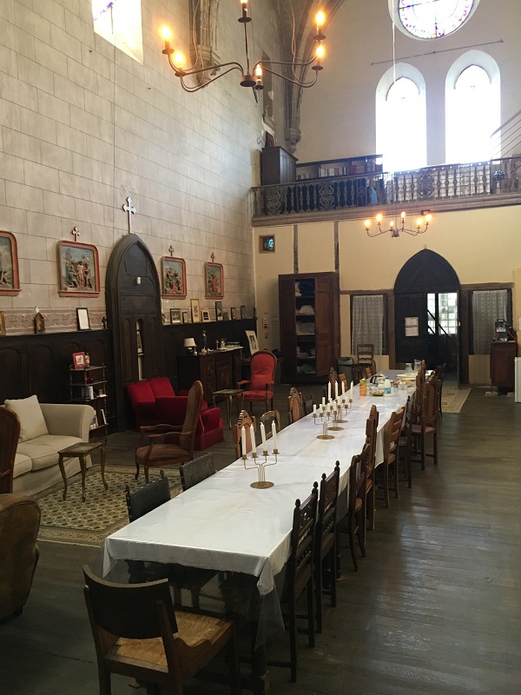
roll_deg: +2.1
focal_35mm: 29
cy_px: 348
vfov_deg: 61.7
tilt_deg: -3.6
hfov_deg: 48.2
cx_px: 260
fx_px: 582
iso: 200
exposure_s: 1/33
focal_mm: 4.15
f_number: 2.2
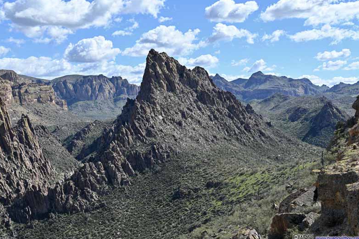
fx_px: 489
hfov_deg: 40.3
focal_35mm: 49
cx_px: 180
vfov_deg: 27.5
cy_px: 119
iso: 100
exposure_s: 1/800
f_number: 5.6
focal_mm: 48
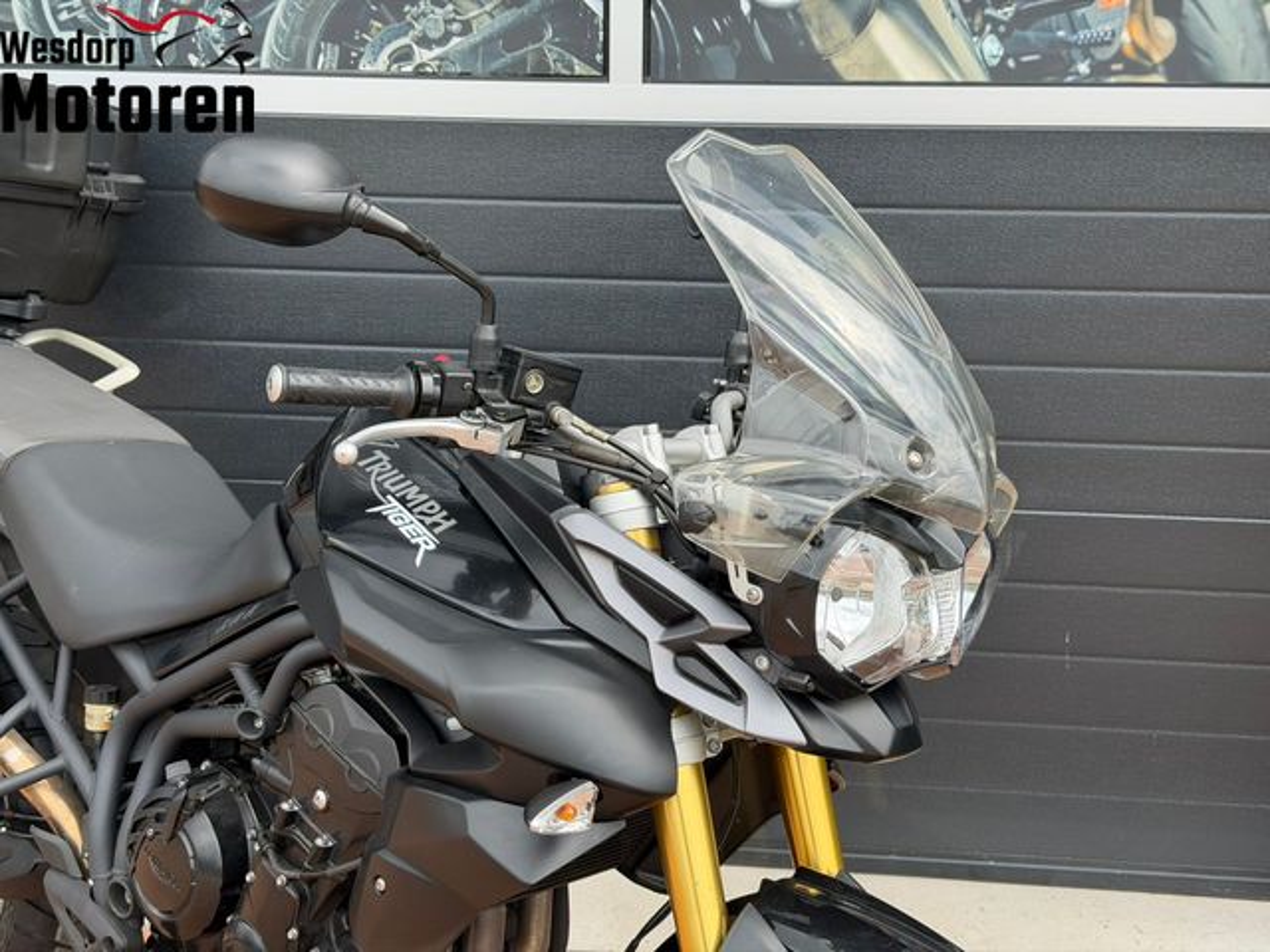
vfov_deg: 30.3
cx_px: 635
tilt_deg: -14.6
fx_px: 1761
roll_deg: -0.2
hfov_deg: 39.7
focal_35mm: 48
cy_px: 476
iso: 80
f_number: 1.78
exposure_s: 1/1353
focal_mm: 6.76
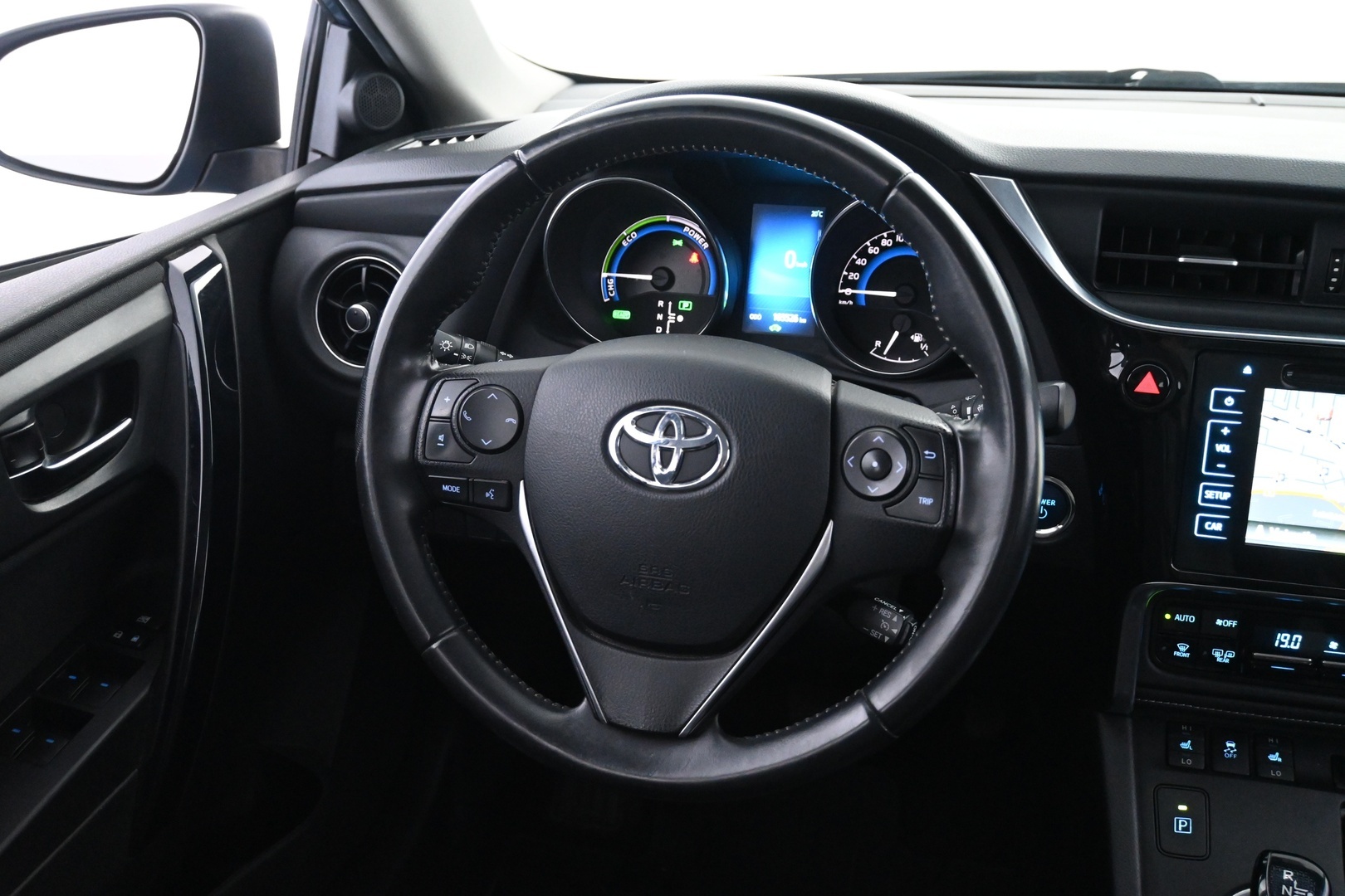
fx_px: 1345
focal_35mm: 36
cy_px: 448
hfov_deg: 53.1
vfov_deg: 36.9
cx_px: 672
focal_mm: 24
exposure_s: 1/40
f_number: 4.2
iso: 4500
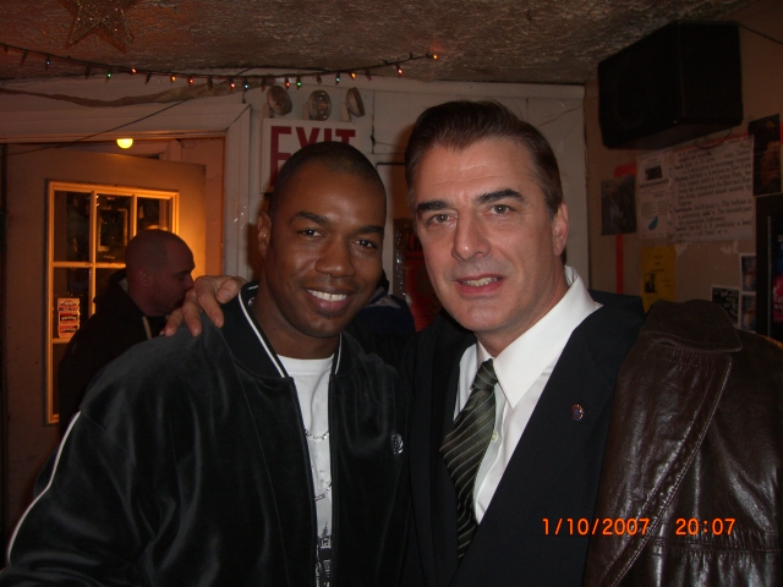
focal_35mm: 38
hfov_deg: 49.0
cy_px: 294
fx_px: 860
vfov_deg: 37.7
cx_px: 392
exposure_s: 1/60
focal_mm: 6.2
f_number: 2.7
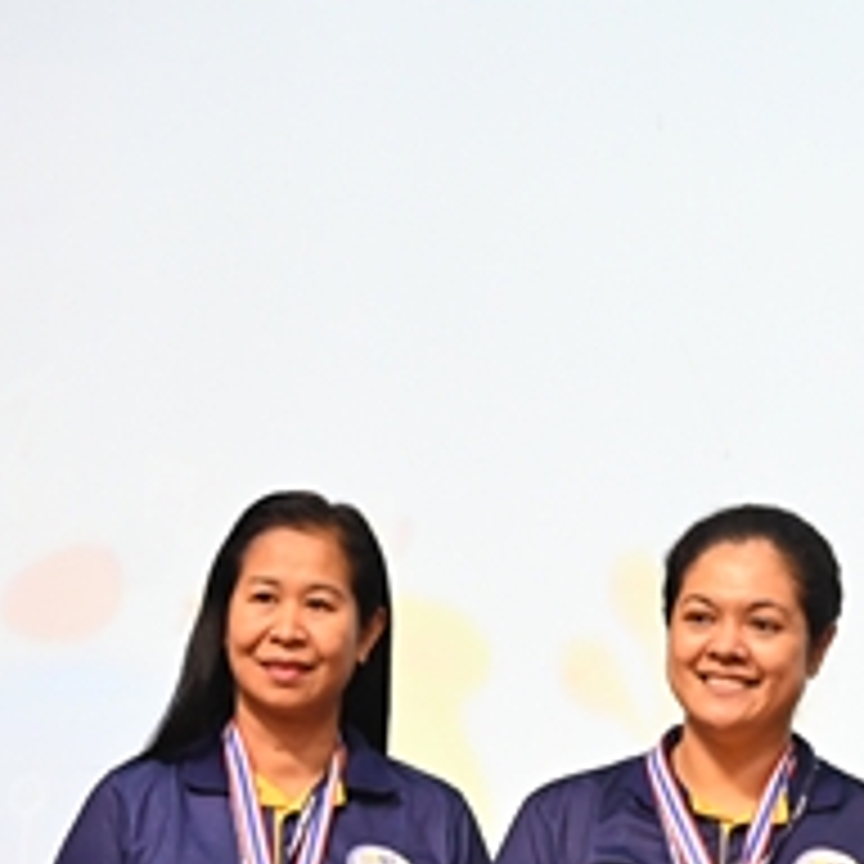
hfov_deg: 5.3
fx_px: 9347
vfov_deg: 5.3
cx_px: 1192
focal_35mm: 331
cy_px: 956
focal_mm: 78
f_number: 4.8
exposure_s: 1/125
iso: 2500
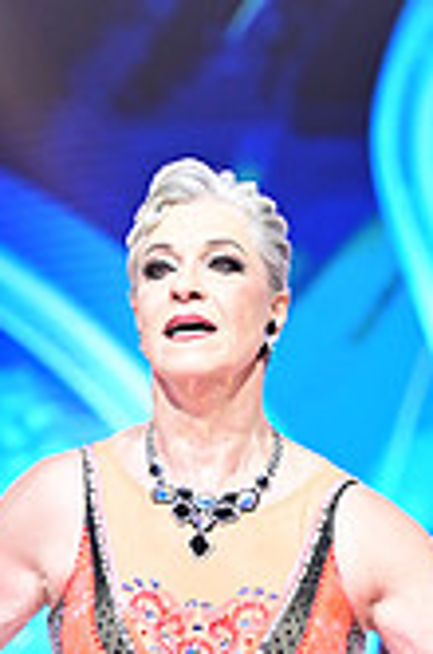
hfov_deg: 4.3
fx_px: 5833
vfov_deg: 6.3
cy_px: 1016
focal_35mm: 322
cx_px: 205
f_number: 2.8
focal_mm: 92
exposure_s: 1/320
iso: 1600
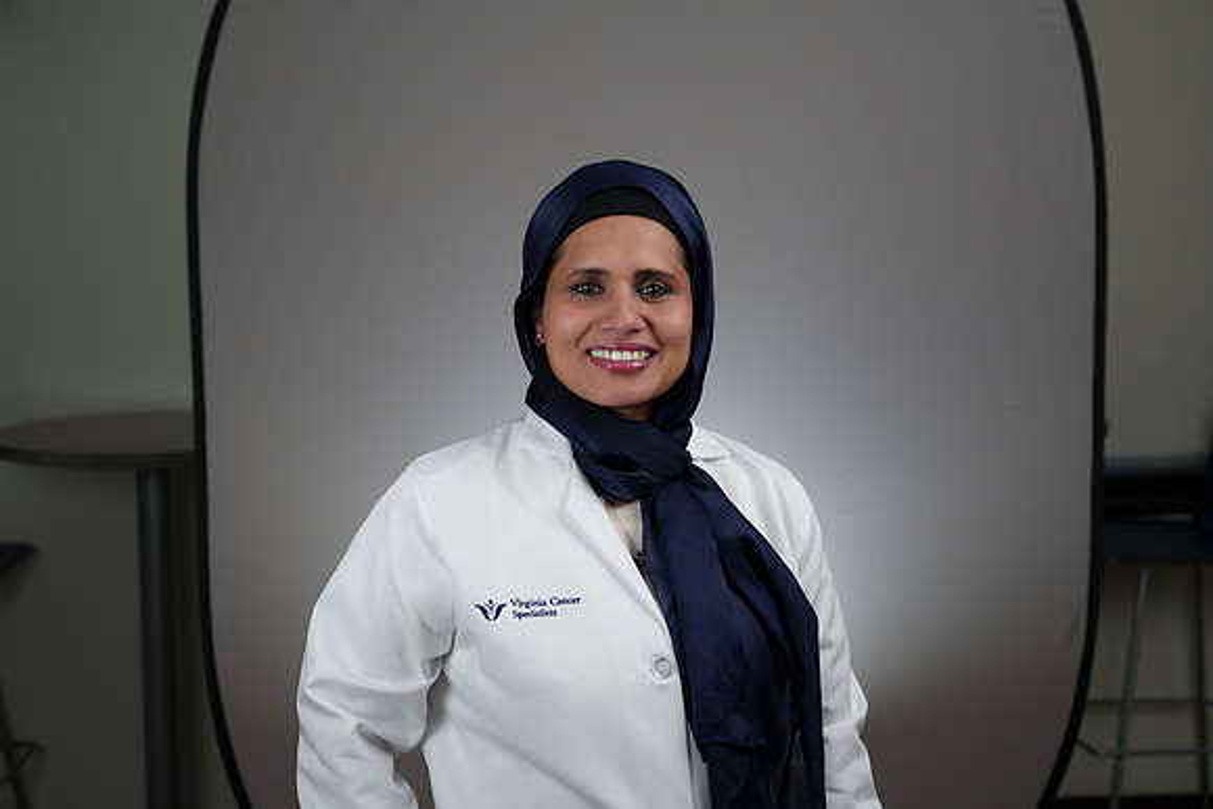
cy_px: 404
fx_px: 1685
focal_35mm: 50
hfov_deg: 39.6
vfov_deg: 27.0
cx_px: 606
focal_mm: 50
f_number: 4
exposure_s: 1/250
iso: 400
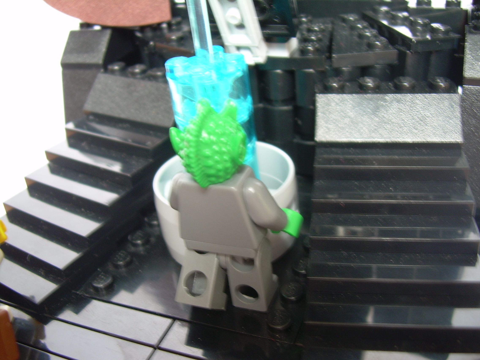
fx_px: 527
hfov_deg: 49.0
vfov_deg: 37.7
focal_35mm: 38
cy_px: 180
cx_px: 240
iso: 50
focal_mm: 6.3
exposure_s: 1/4.8
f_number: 2.8
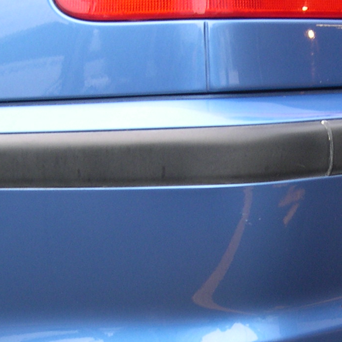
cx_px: 373
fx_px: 1230
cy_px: 228
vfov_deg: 15.8
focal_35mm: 110
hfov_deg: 15.4
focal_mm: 8
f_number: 2.8
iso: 100
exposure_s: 1/47
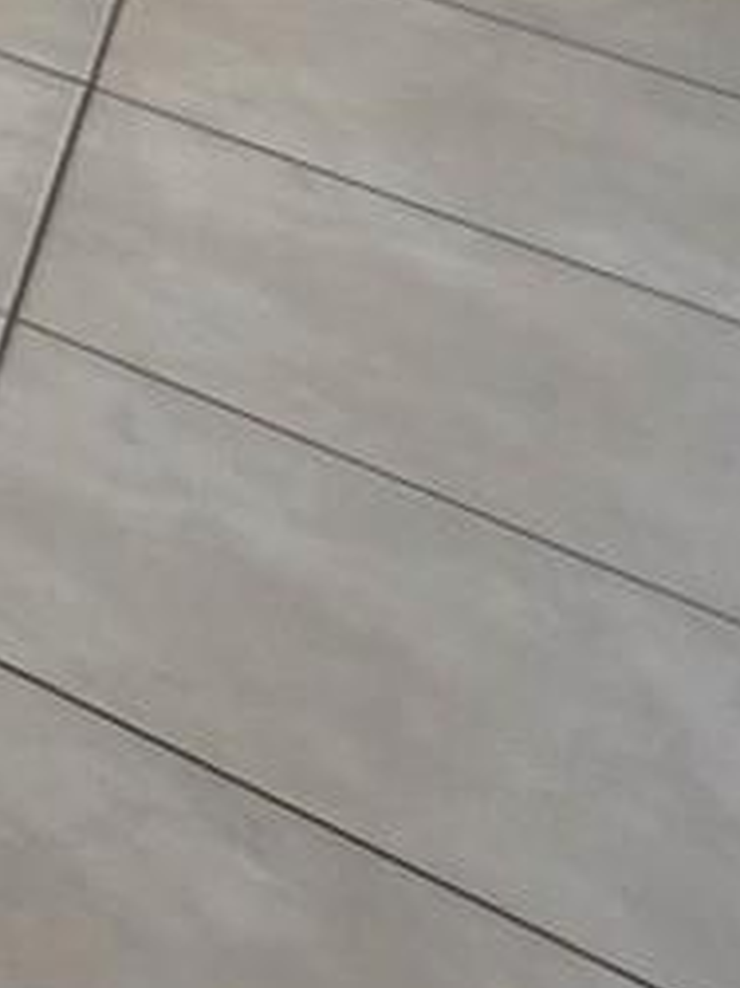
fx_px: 2368
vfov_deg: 17.5
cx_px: -2212
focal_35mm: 83
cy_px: -941
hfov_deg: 8.2
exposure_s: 1/60
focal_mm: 2.2
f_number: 1.9
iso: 160
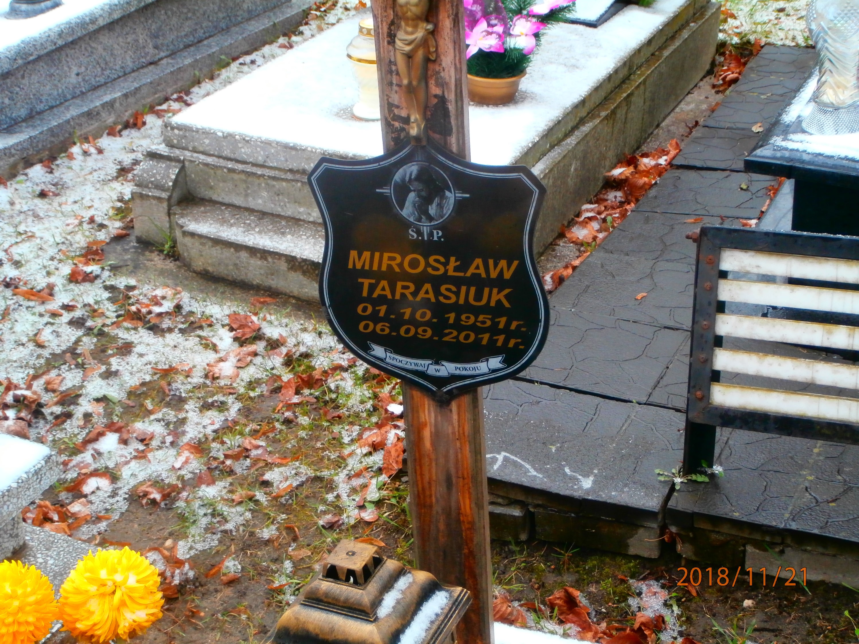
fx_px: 1414
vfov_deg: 25.7
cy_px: 322
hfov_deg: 33.8
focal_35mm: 57
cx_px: 430
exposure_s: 1/50
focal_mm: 10.11
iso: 200
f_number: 4.5
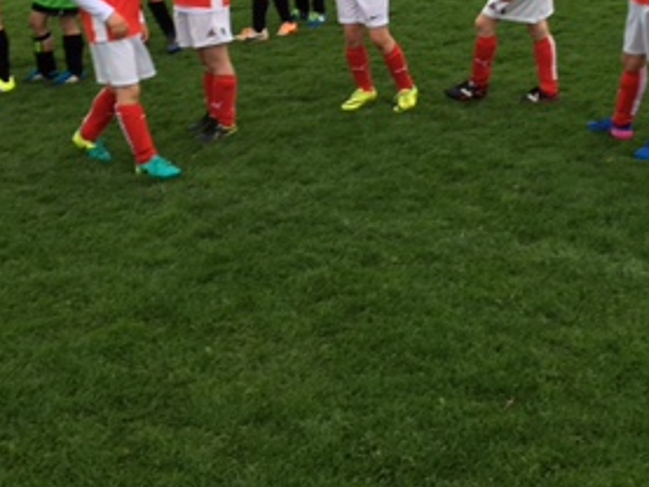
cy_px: 14
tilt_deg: -13.2
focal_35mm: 67
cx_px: 431
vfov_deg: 21.3
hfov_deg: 28.8
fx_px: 1257
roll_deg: +1.9
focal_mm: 4.15
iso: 25
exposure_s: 1/154
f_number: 2.2
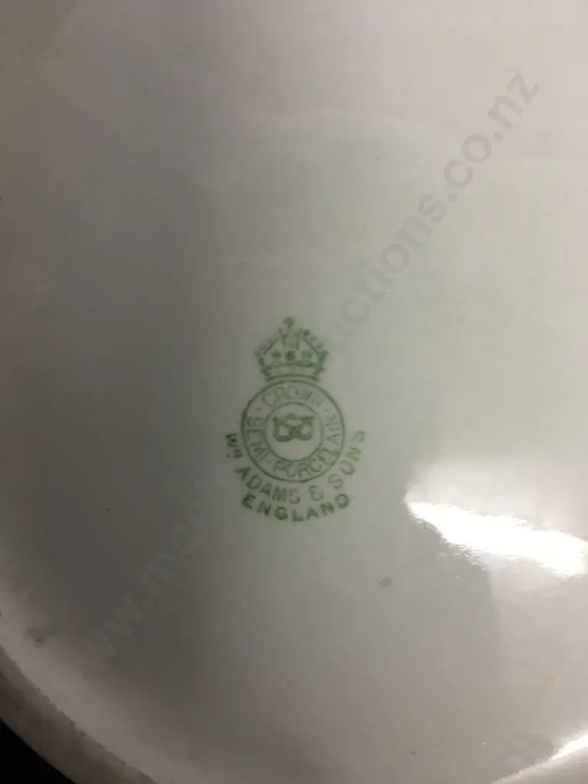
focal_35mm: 29
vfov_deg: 61.7
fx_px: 657
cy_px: 392
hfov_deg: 48.2
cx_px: 294
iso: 32
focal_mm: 4.15
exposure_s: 1/17
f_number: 2.2
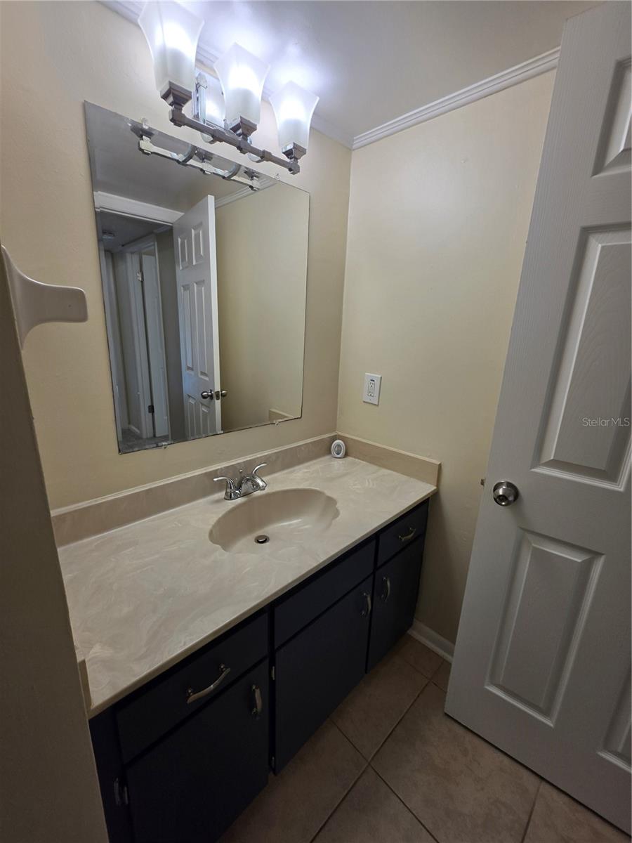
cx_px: 316
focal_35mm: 13
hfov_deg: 89.9
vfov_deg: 106.2
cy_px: 422
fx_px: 316
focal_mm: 2.2
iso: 32
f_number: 1.9
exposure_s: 1/120
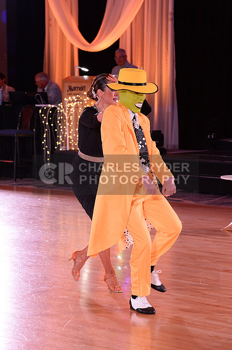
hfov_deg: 10.5
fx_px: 1260
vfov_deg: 15.8
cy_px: 175
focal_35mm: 130
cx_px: 116
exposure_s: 1/250
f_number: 6.3
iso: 4000
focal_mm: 130
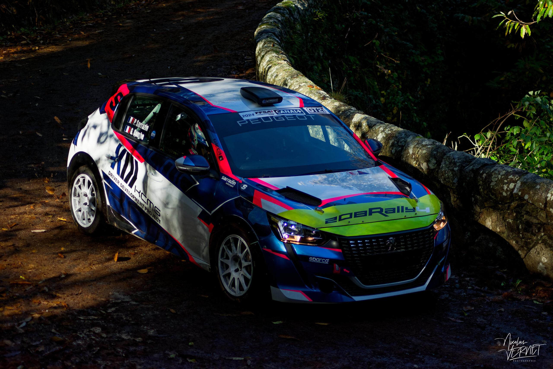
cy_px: 184
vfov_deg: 13.0
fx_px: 1613
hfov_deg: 19.5
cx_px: 276
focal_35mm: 105
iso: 1800
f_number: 4
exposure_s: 1/5000
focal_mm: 70
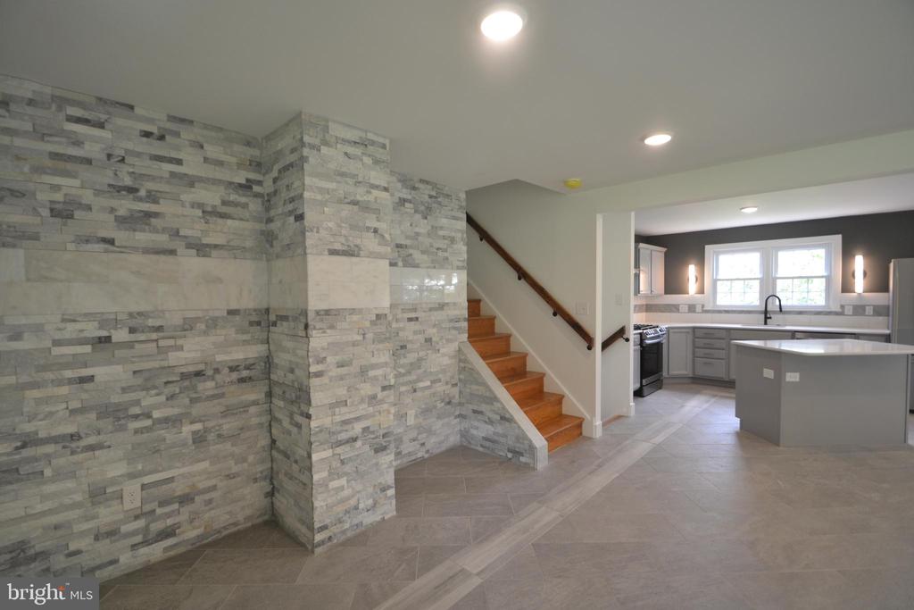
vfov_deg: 77.3
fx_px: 381
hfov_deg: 100.4
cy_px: 305
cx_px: 457
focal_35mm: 15
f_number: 4
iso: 400
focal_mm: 10
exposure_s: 1/60
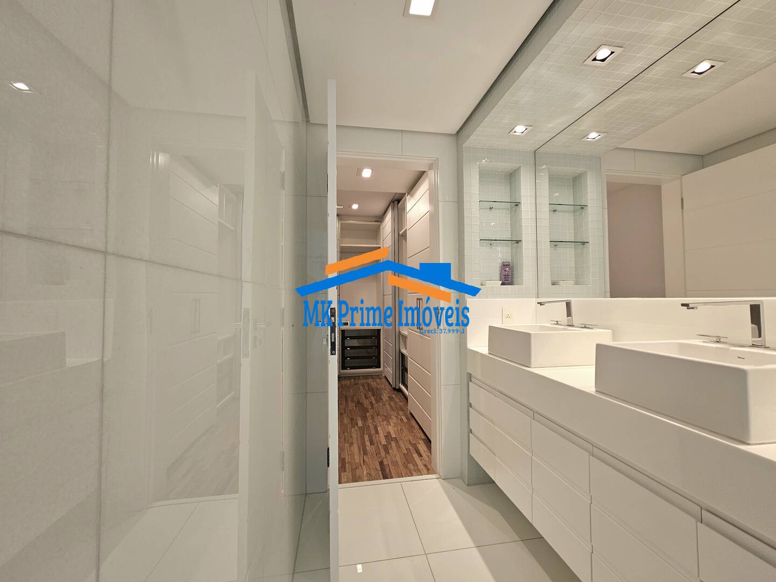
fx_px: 291
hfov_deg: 106.2
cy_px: 291
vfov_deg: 89.9
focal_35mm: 13
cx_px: 388
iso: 80
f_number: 2.2
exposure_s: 1/60.2
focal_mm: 2.2
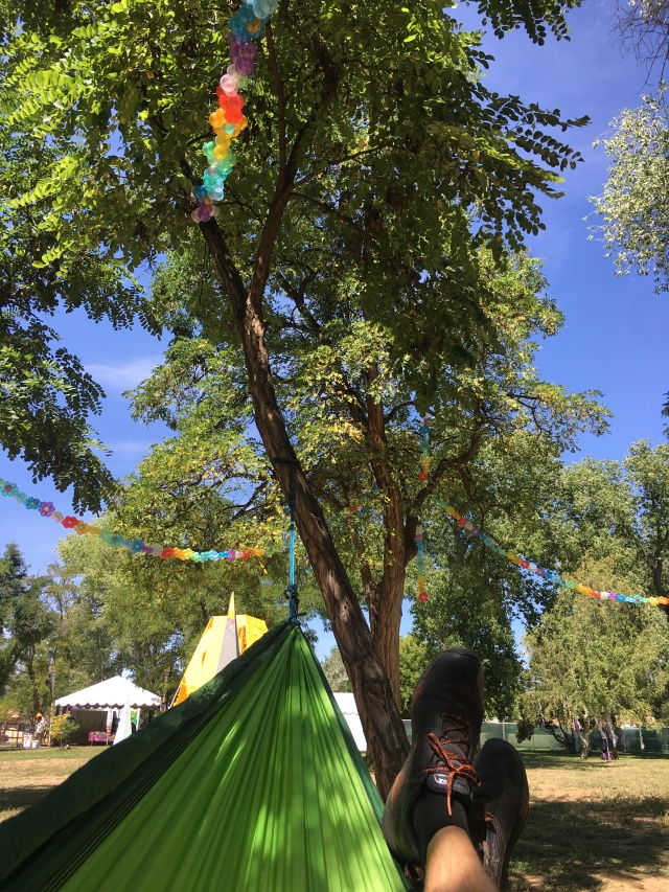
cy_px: 446
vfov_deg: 61.7
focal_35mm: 29
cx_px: 334
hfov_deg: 48.2
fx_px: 747
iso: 25
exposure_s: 1/615
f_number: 2.2
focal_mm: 4.15
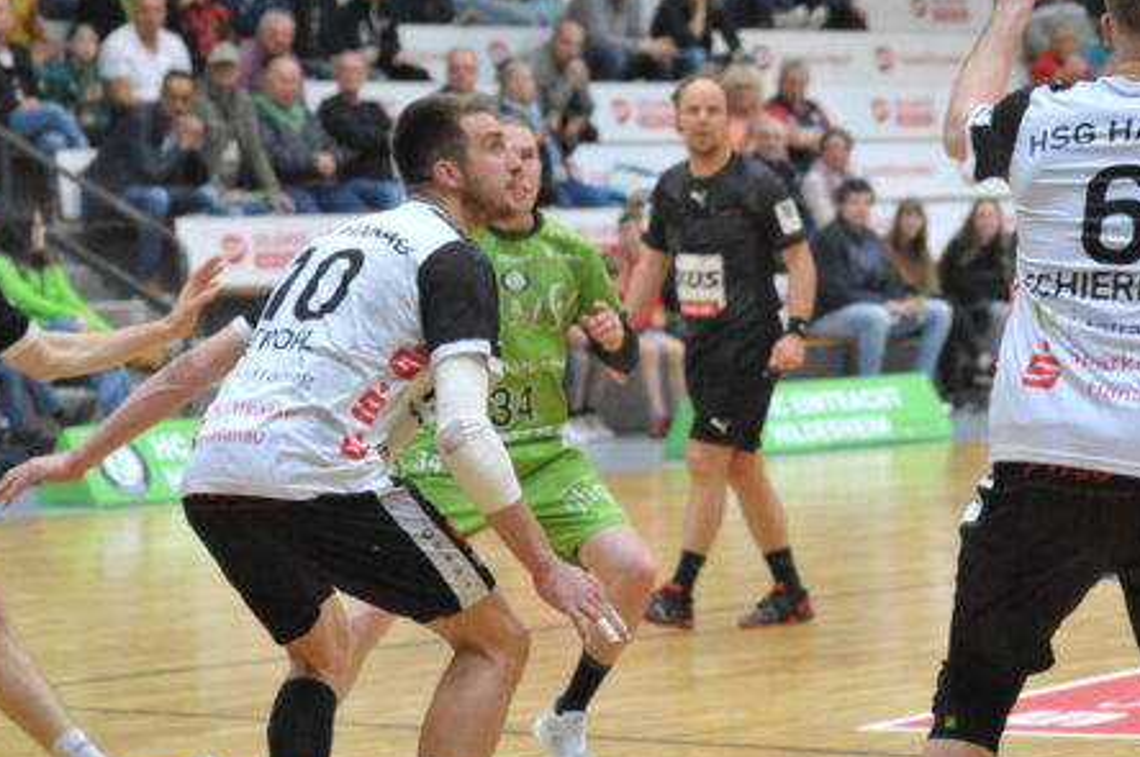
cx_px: 1155
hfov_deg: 10.4
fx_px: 6200
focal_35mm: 196
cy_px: 145
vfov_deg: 7.0
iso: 3200
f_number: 4
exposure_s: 1/500
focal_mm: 85
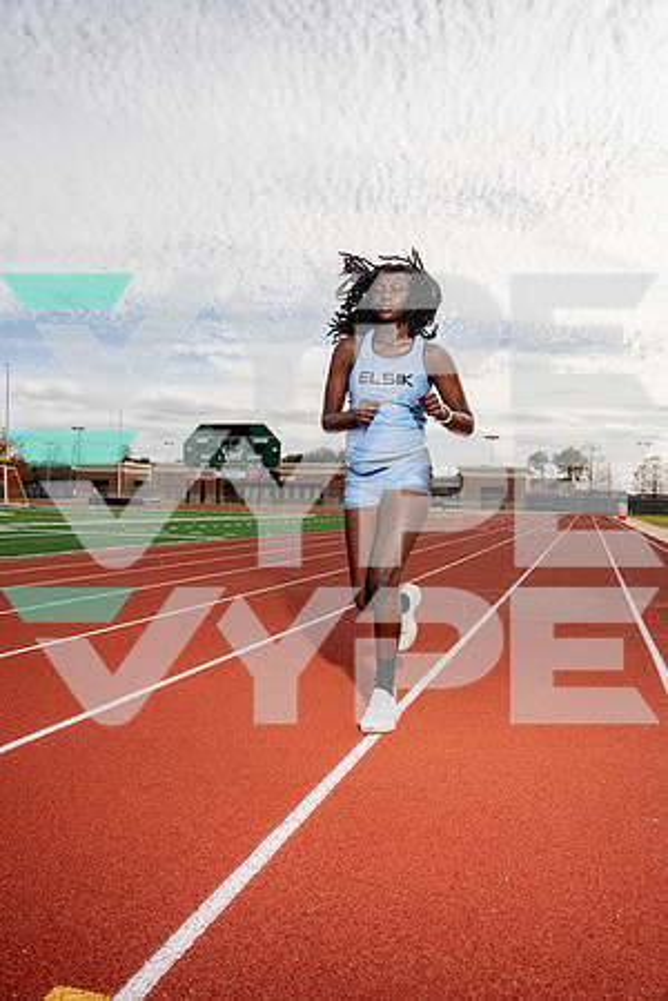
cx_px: 334
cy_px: 500
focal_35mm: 29
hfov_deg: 45.0
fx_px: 807
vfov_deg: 63.7
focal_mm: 29
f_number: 4.5
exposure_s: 1/1250
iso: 160
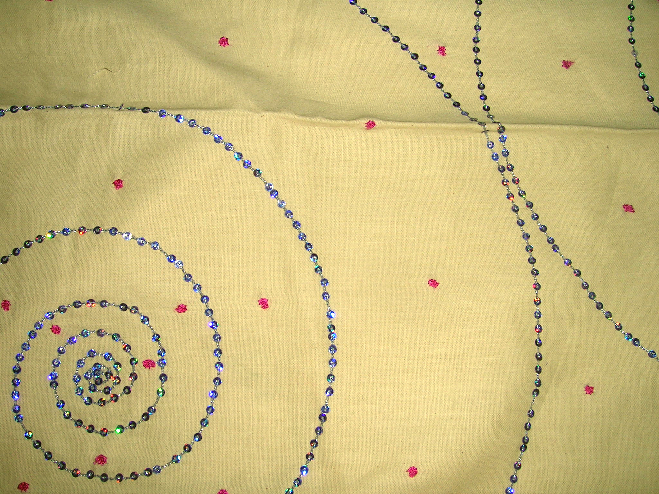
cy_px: 247
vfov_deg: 40.7
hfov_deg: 52.6
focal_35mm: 35
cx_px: 330
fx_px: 666
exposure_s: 1/60.1
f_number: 4.8
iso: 50
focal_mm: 5.4
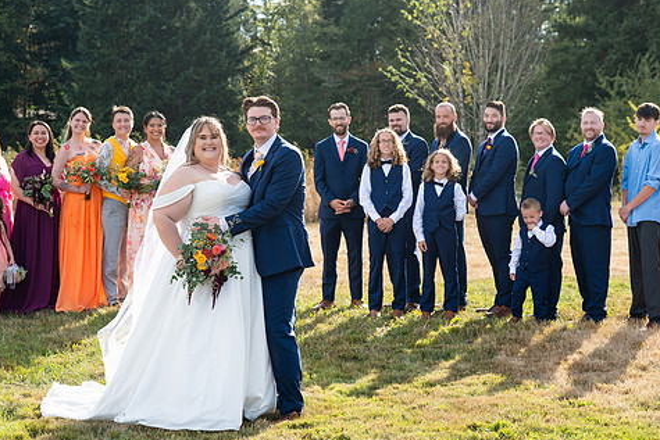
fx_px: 1485
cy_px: 241
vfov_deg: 16.9
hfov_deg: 25.1
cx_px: 329
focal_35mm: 81
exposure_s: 1/800
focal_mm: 60
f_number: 5
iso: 250
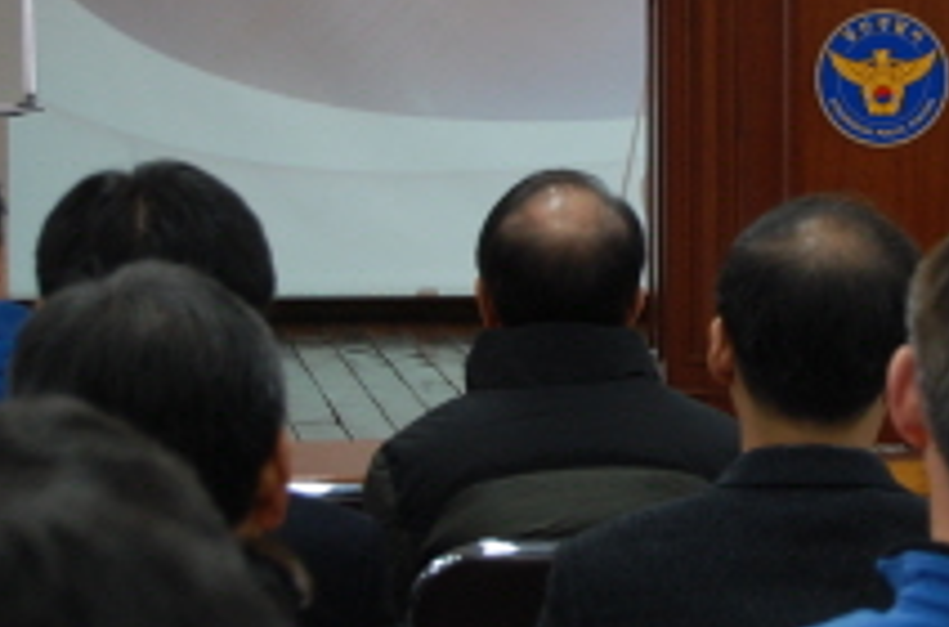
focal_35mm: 177
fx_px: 4652
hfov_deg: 11.6
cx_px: 904
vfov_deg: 7.7
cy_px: 7
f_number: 5.6
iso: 400
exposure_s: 1/40
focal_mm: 50
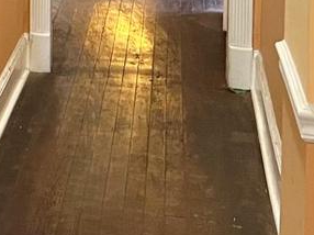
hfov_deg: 12.8
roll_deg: -0.9
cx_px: -346
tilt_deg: -3.0
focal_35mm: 131
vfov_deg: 10.4
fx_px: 1187
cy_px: -237
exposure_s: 1/60
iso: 320
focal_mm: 5.7
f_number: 1.5
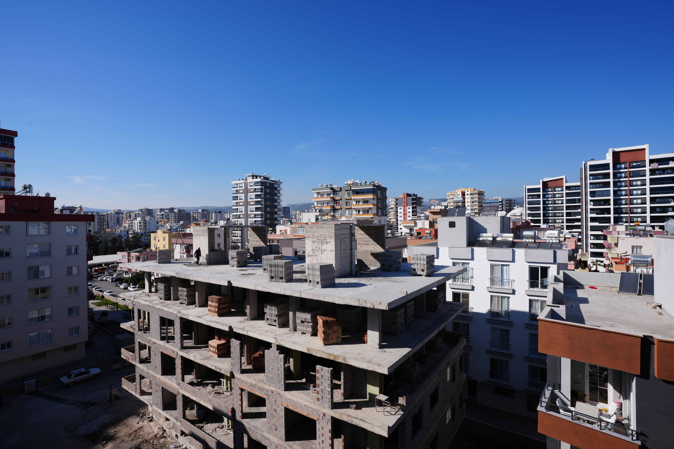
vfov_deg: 70.4
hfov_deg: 93.3
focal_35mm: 17
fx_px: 318
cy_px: 224
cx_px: 337
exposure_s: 1/250
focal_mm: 17
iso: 100
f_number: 10
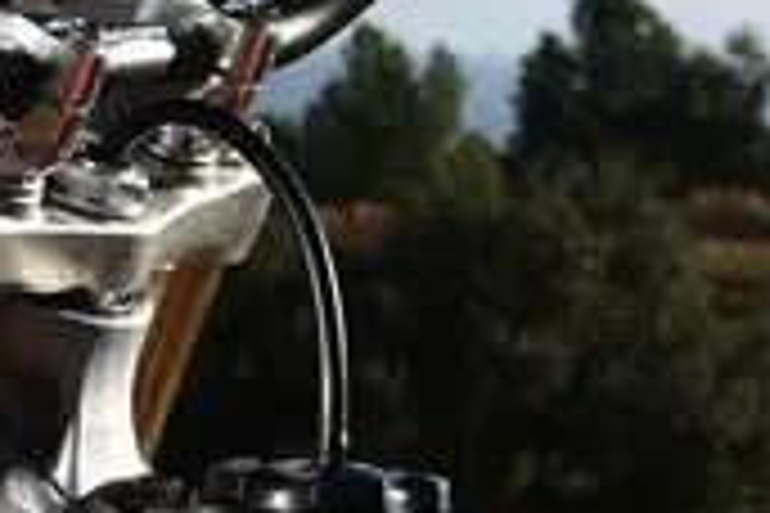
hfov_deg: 8.4
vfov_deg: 5.4
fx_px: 5240
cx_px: 275
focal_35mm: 245
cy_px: 1278
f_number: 8
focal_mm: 35
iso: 64
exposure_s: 1/250
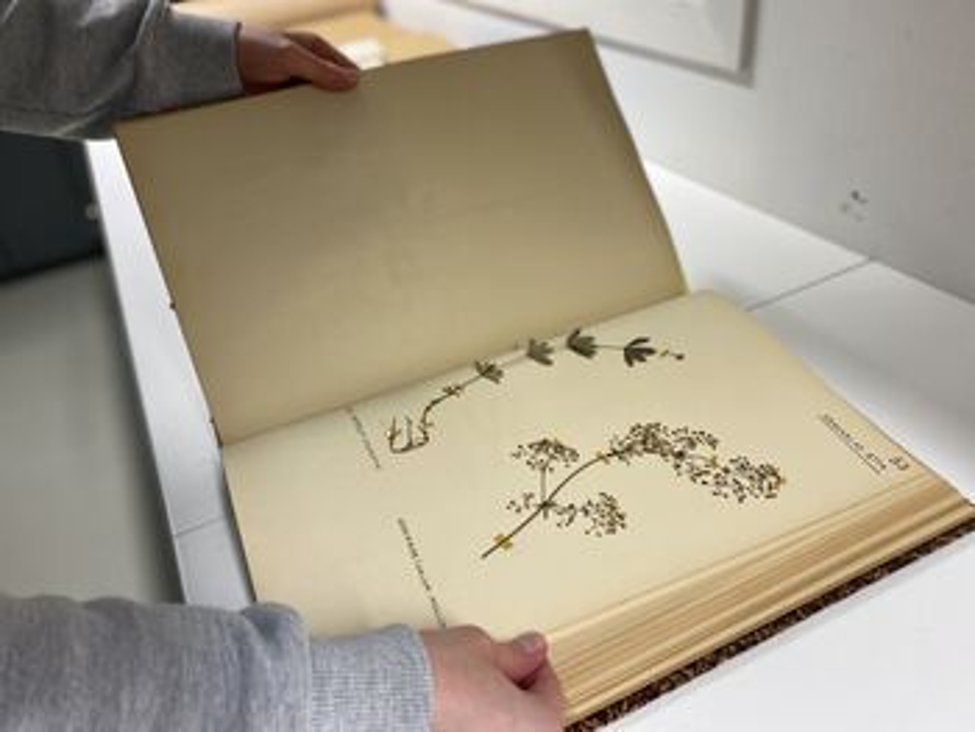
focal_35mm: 26
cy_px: 366
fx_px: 733
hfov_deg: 67.3
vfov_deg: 53.1
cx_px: 488
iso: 50
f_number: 1.8
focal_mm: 4.25
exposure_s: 1/100
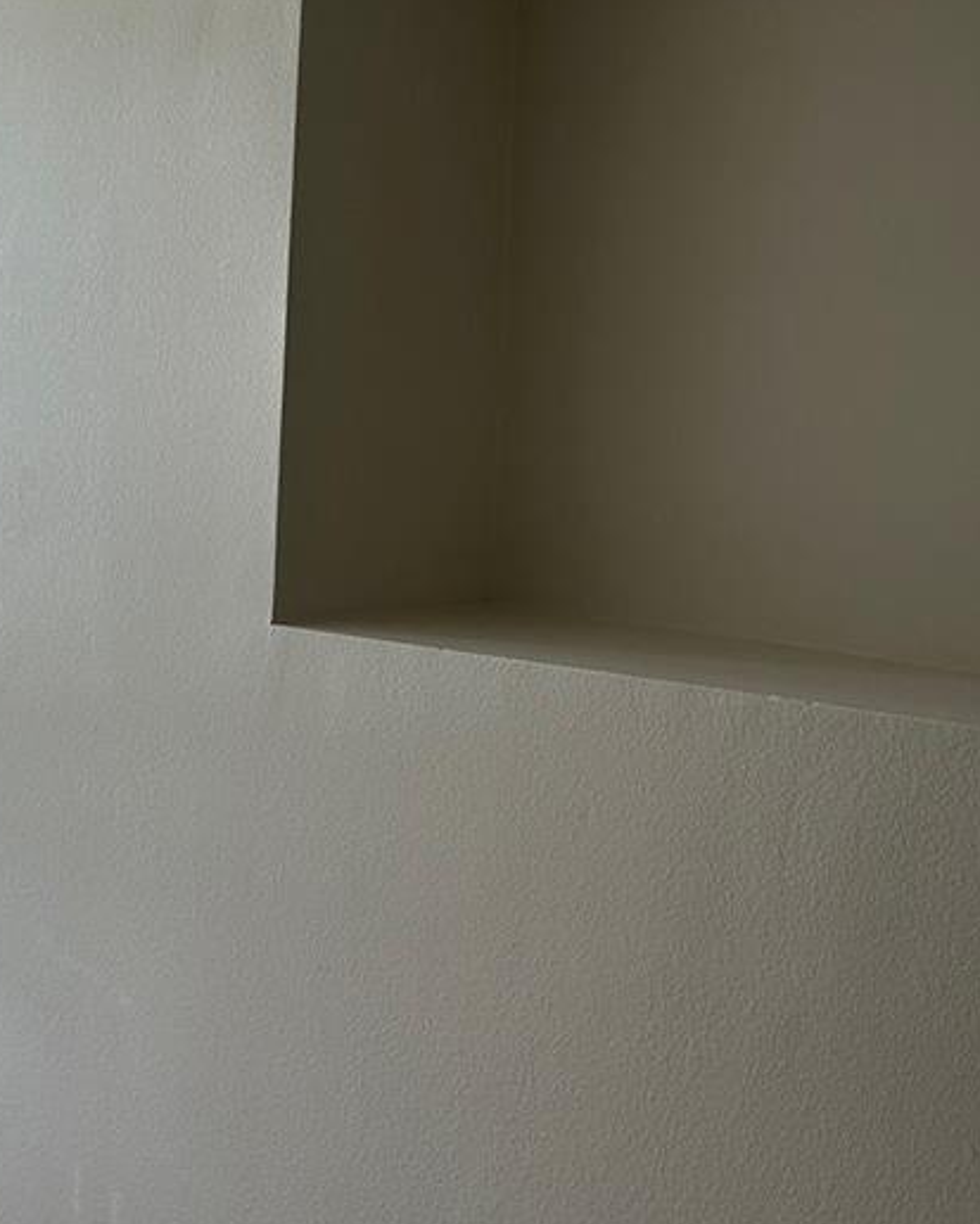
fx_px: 2138
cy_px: 598
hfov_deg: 25.1
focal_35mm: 59
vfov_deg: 32.0
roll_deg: -2.5
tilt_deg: -6.0
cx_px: 121
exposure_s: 1/236
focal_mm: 5.7
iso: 40
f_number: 1.5
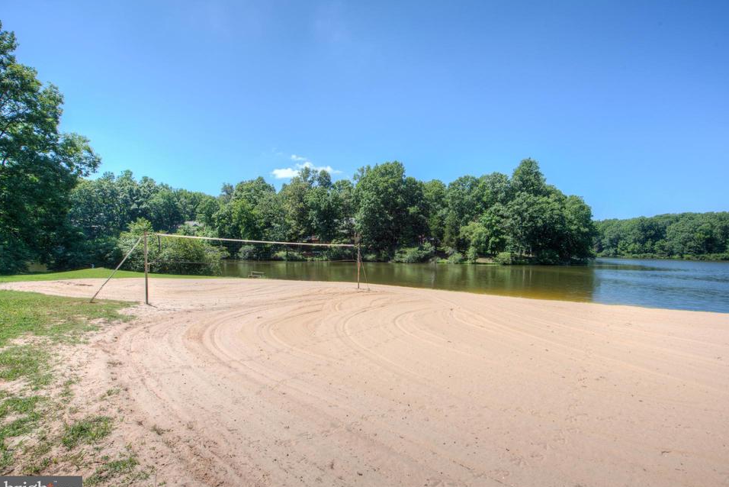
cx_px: 388
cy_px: 243
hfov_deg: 100.2
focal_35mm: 15
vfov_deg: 77.4
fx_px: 304
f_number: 11
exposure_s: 1/640
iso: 200
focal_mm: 14
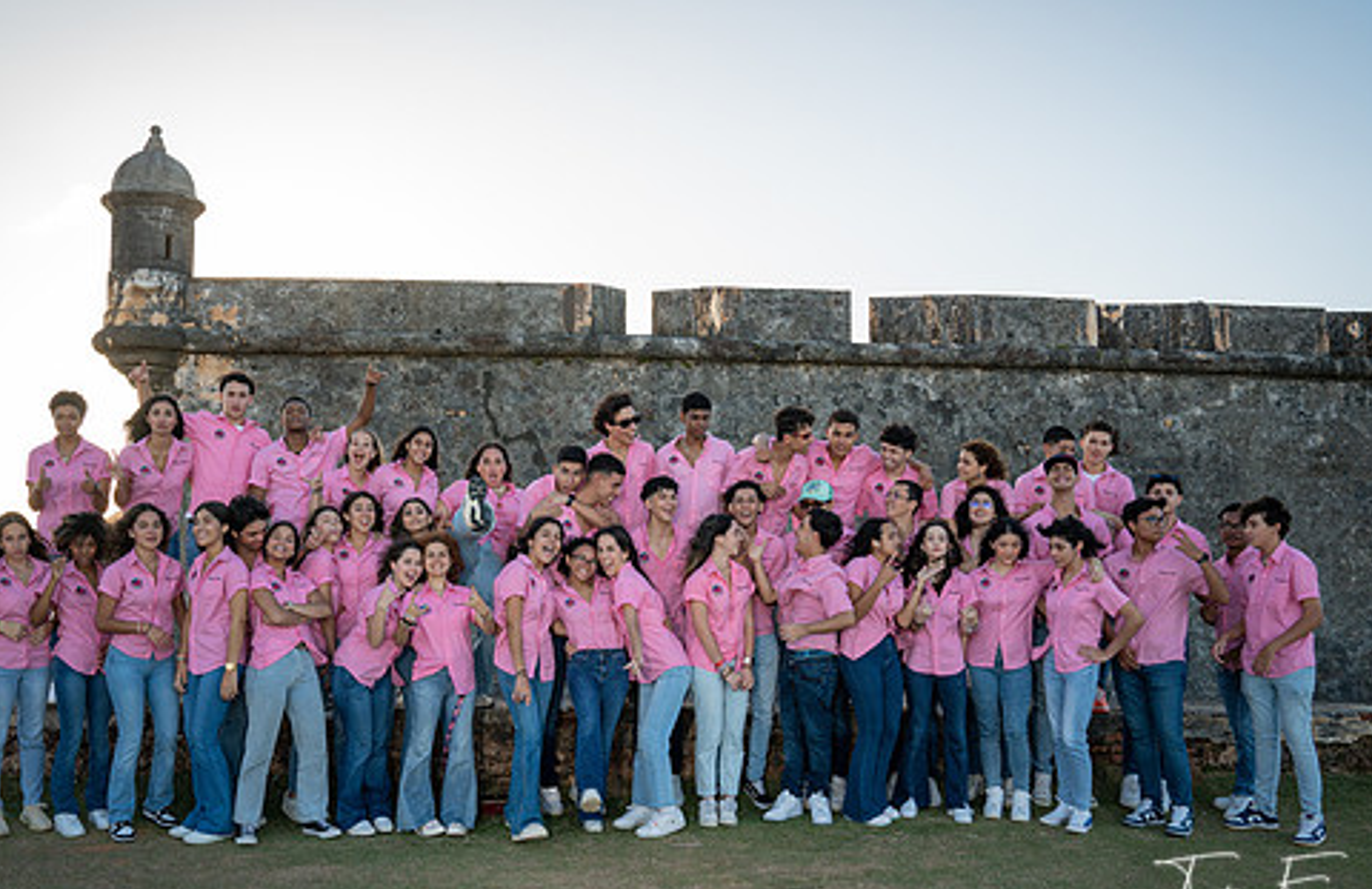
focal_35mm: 32
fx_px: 1209
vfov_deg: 40.2
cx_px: 627
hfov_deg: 59.1
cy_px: 533
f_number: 5.6
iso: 200
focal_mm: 24
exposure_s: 1/250
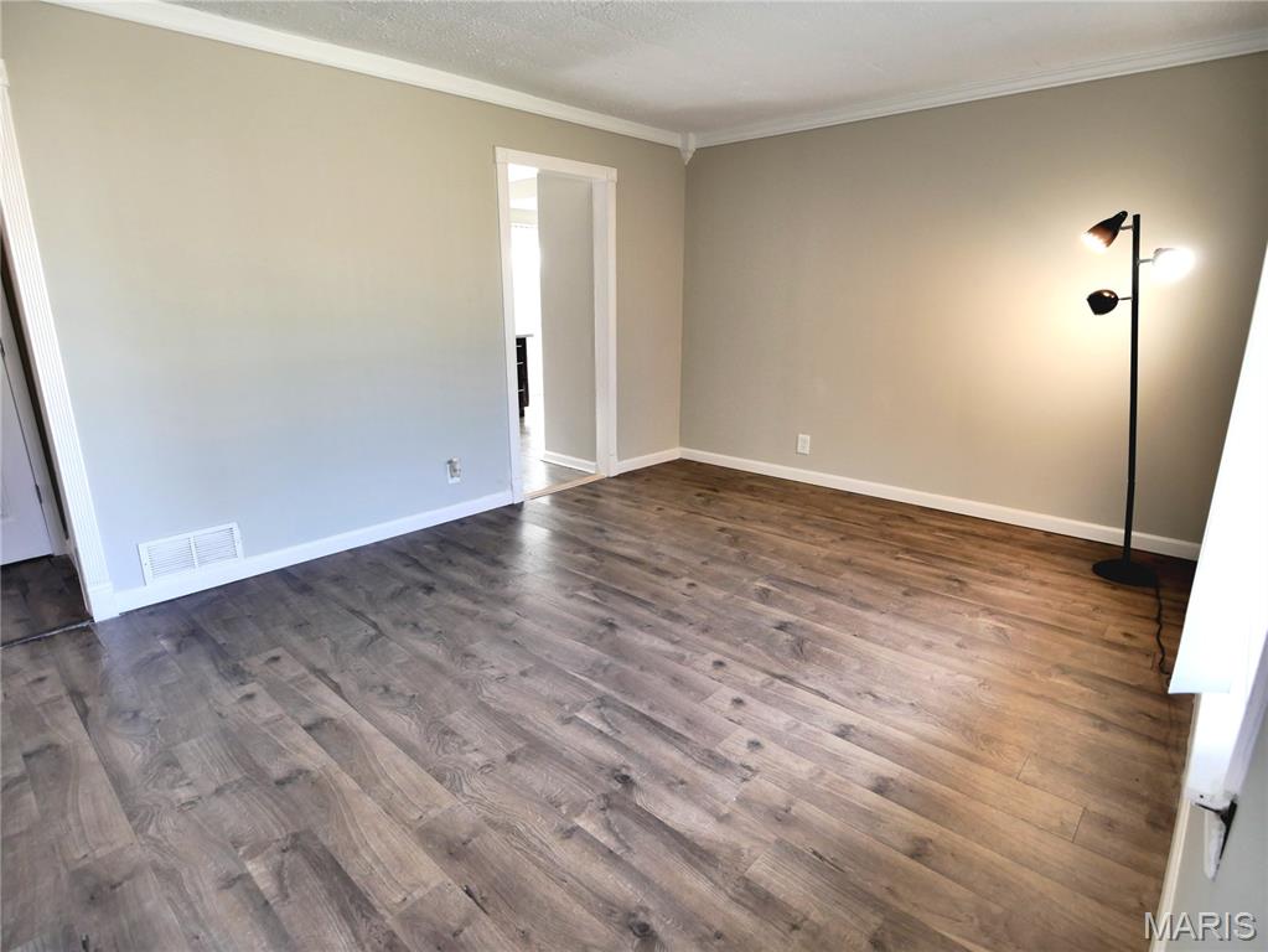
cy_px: 476
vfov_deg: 66.0
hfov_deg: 81.7
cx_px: 634
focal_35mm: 20
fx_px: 733
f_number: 6.3
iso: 800
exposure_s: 1/200
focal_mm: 10
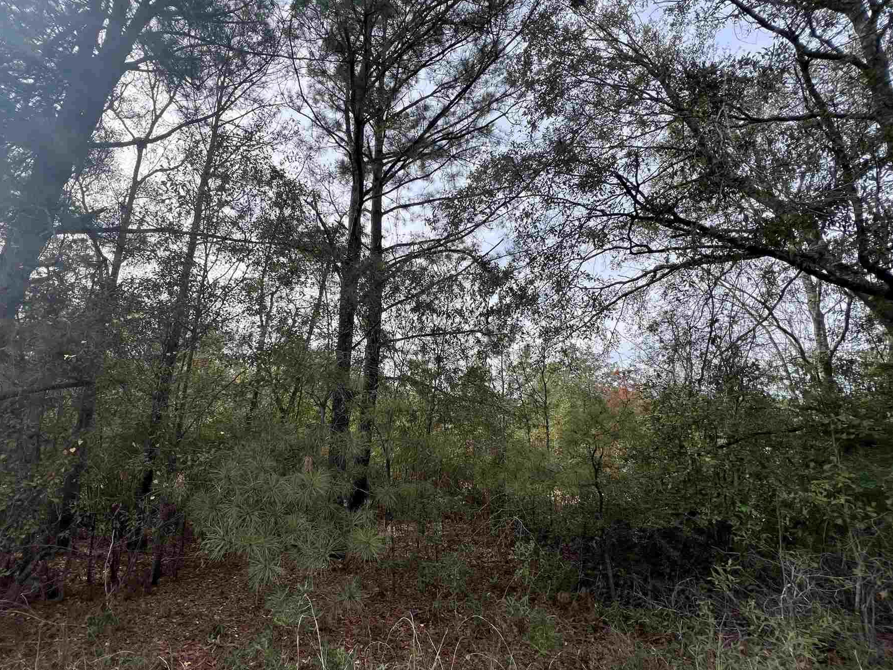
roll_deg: -2.6
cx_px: 393
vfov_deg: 81.7
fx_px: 387
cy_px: 343
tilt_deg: +10.0
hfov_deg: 97.7
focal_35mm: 15
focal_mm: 1.57
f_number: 1.8
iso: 32
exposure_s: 1/694
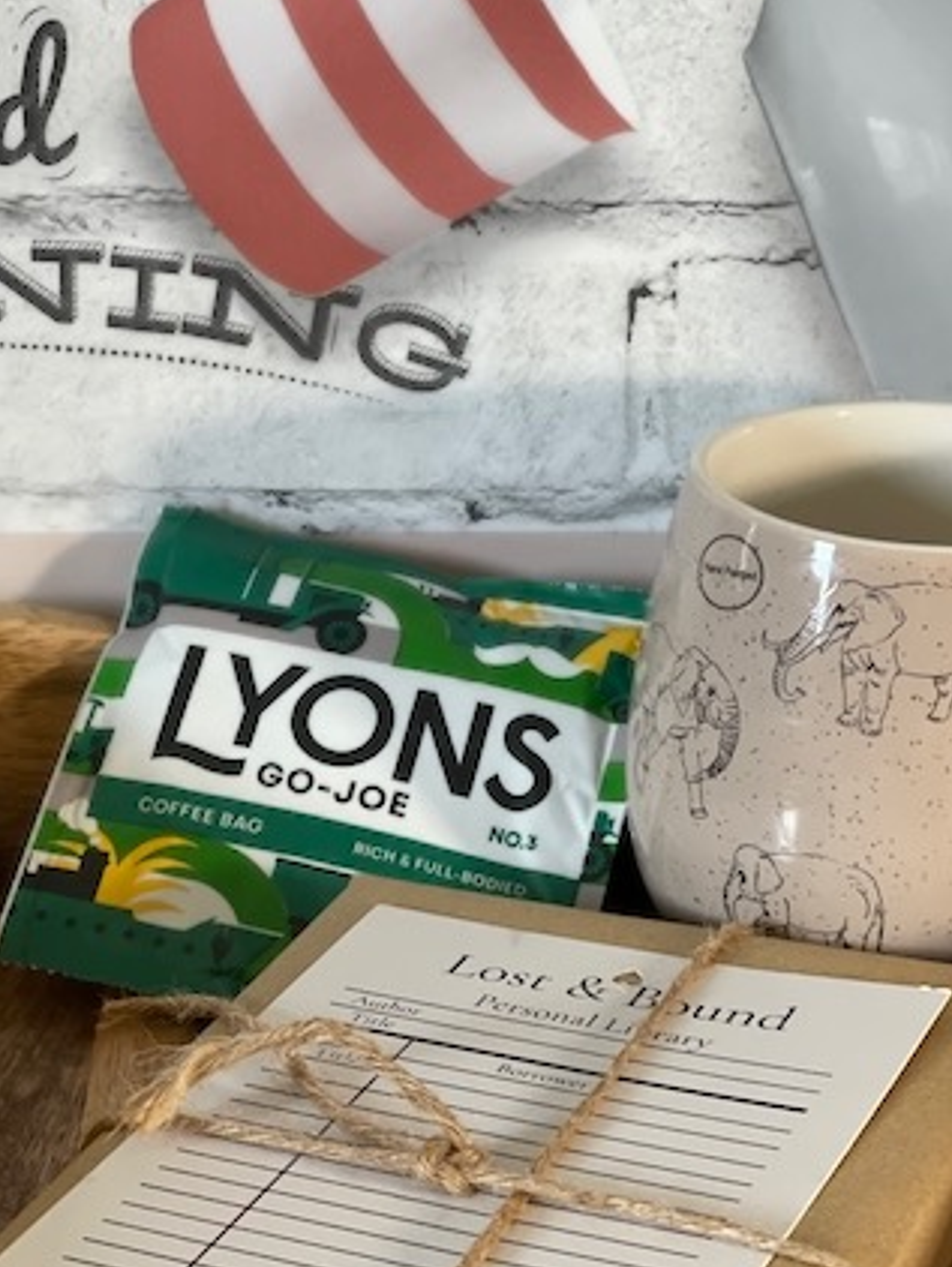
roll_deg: -1.7
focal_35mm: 97
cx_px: 523
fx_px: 3553
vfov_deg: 20.2
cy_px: 814
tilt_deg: -23.8
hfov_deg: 15.3
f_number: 2.2
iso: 250
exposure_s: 1/63
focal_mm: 7.5
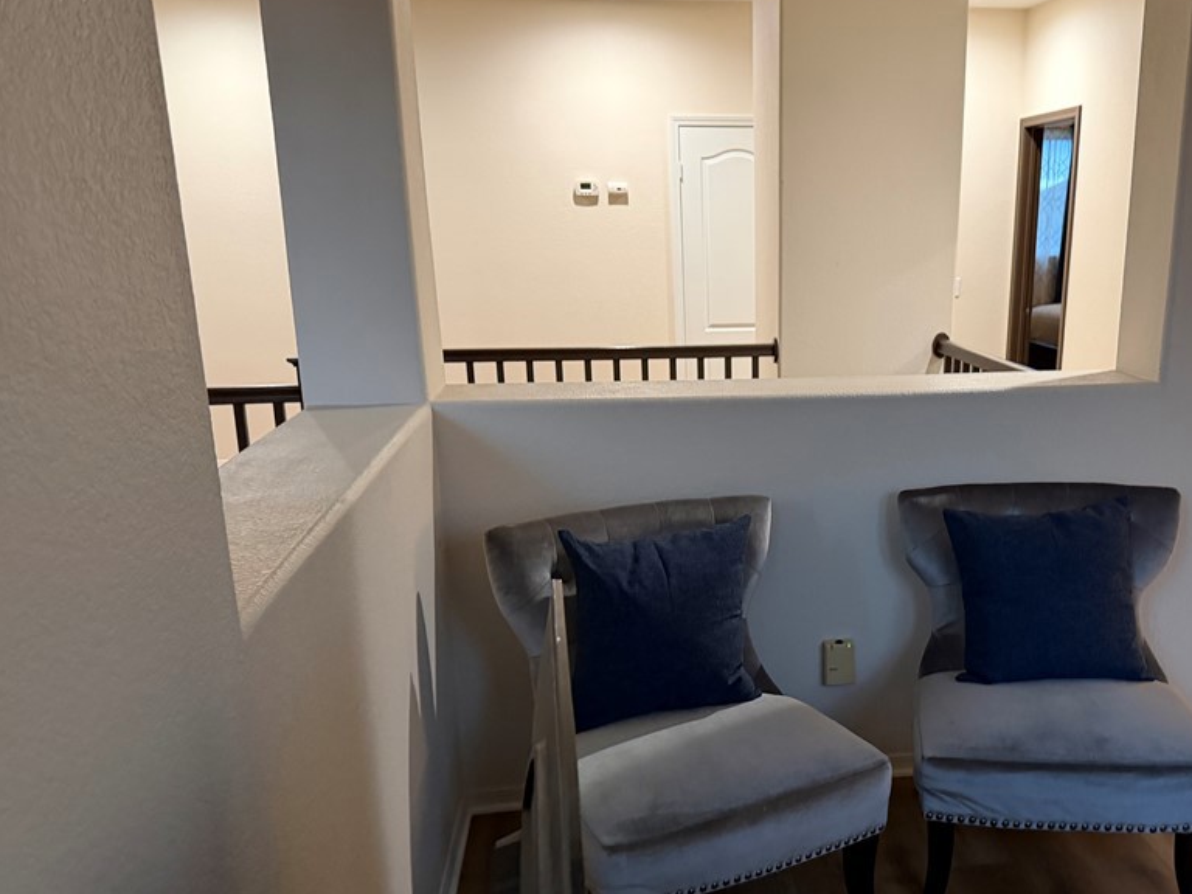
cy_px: 548
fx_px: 1102
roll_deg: +0.2
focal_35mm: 32
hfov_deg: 56.0
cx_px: 764
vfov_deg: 43.9
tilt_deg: -14.7
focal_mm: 6.76
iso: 640
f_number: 1.78
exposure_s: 1/60
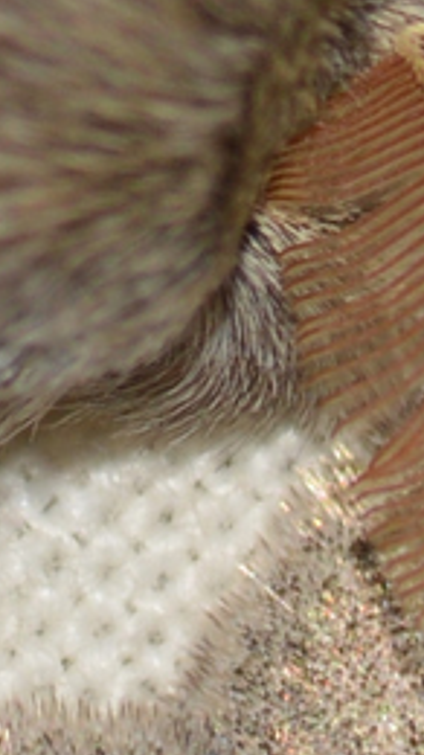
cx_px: 299
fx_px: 7725
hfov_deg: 3.1
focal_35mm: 386
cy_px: 880
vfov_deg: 5.6
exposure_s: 1/200
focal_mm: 100
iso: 100
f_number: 11
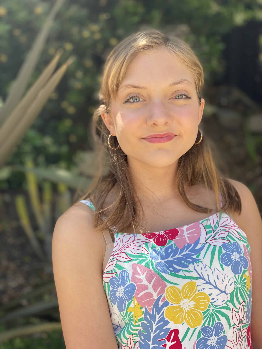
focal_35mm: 52
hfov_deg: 28.0
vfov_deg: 36.8
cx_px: 131
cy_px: 174
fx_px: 525
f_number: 2
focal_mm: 6
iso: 20
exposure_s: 1/324
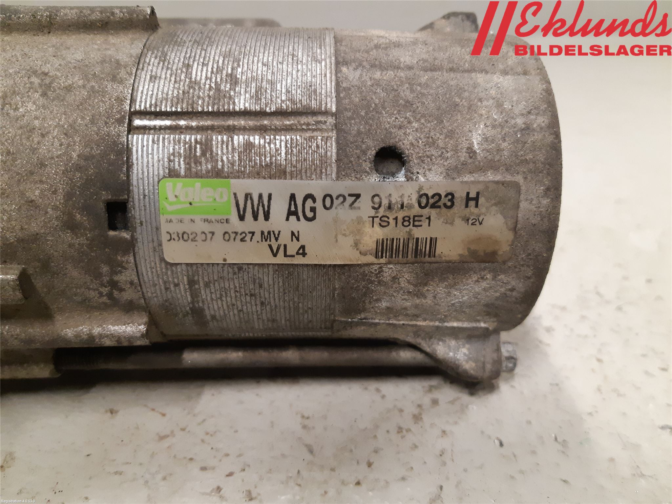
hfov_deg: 67.3
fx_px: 505
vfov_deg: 53.1
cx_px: 336
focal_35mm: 26
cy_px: 252
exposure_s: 1/50
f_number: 1.7
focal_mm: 3.93
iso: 320
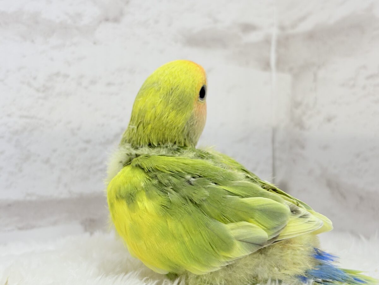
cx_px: 190
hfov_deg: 36.8
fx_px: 569
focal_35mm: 52
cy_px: 142
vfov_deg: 28.0
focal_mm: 5.96
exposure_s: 1/100
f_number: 1.6
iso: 80
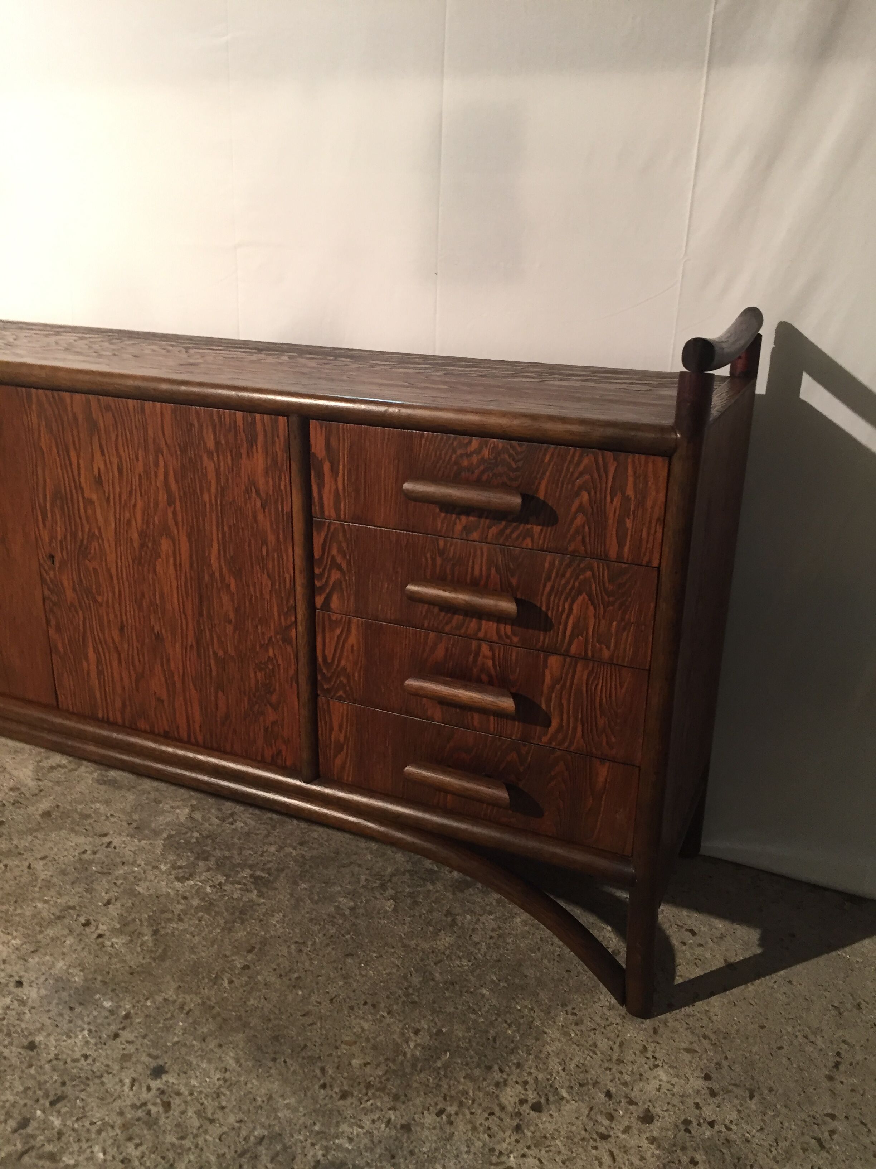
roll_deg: -0.5
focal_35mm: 29
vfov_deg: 61.7
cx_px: 438
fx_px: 979
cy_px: 584
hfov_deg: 48.2
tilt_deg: -19.6
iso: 160
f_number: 2.2
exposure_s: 1/33
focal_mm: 4.15
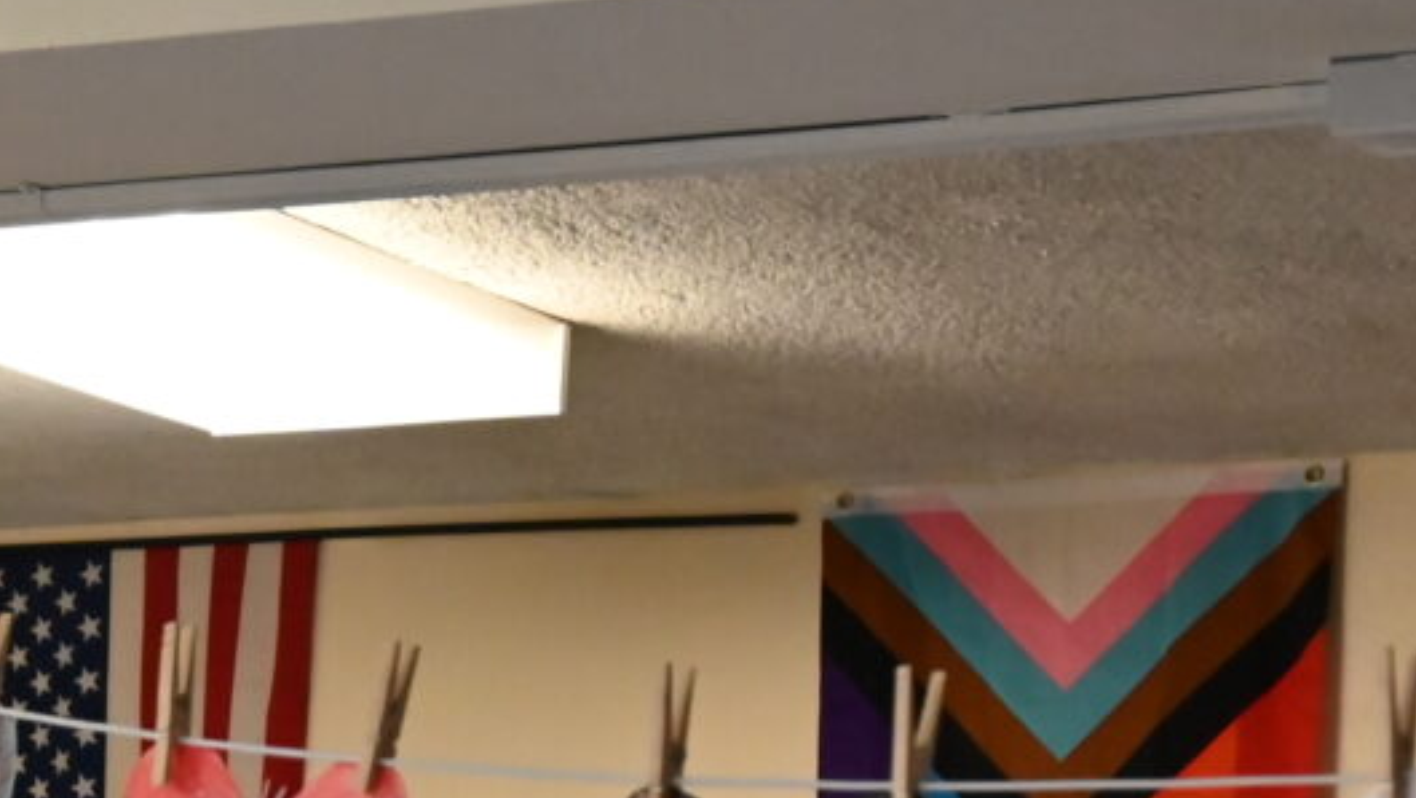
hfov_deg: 9.7
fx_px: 8376
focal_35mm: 223
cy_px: 2275
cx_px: 832
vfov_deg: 5.2
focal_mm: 44
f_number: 5.3
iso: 2500
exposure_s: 1/125
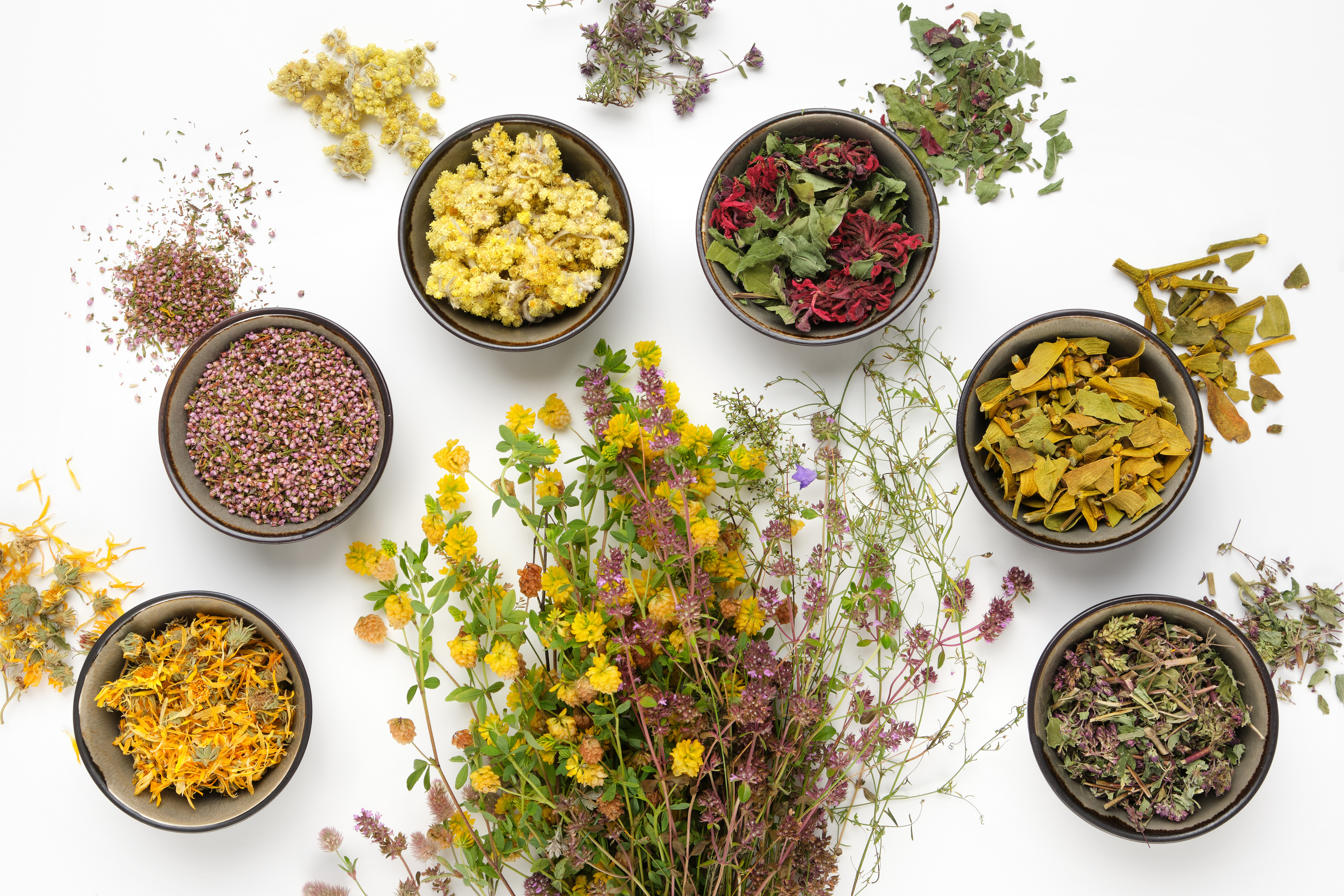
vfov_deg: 26.5
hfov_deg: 38.9
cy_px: 448
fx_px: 1904
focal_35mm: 51
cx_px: 672
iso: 160
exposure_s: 1/125
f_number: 11
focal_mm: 34.3
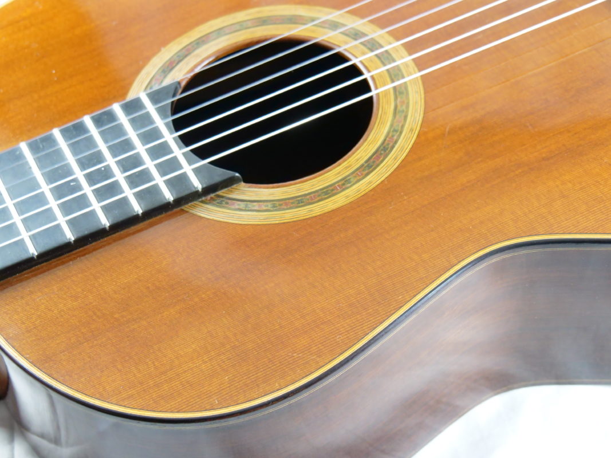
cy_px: 229
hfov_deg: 21.8
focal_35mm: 90
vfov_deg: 16.4
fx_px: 1588
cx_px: 306
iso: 3200
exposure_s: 1/100
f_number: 5.4
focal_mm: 45
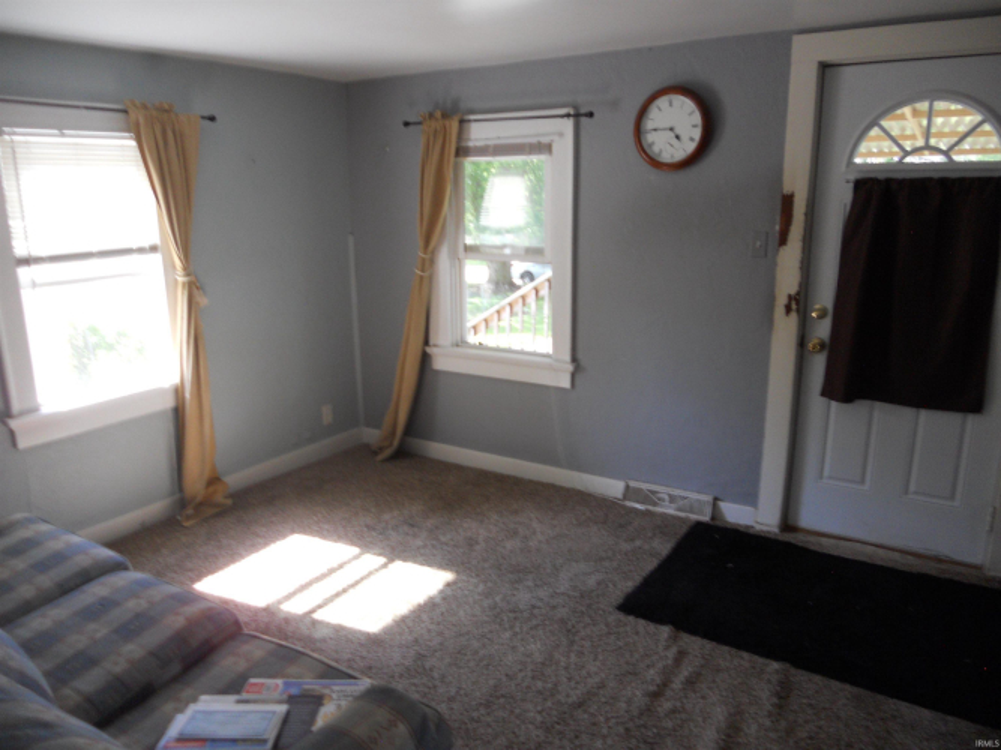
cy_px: 375
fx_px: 781
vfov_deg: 51.3
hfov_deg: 65.3
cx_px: 500
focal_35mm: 27
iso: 400
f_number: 3.2
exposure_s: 1/25
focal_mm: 4.9
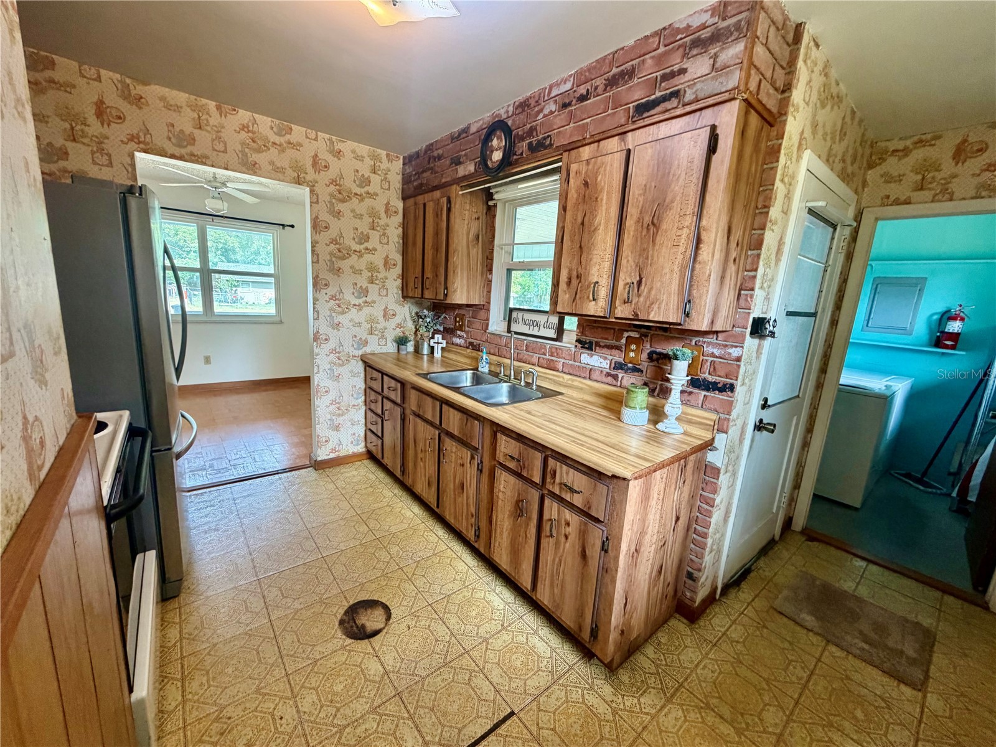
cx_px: 498
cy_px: 374
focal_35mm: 14
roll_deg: -2.9
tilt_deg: -10.4
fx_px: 403
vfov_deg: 85.7
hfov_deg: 102.1
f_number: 2.2
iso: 250
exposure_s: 1/60
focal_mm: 2.22
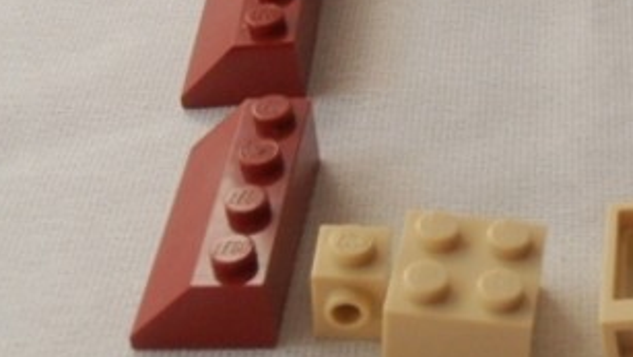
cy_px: -123
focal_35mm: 118
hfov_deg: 17.5
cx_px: 705
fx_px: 1981
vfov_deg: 10.1
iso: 80
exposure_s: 1/80
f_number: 3.9
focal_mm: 6.61
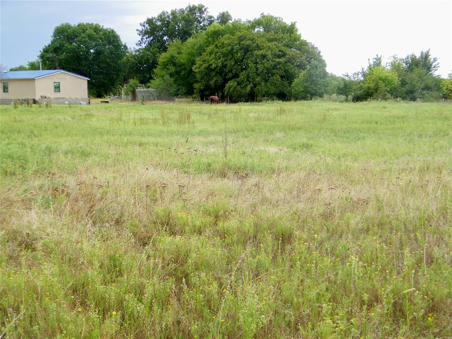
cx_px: 226
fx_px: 810
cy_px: 170
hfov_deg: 31.2
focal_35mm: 62
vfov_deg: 23.7
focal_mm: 11.1
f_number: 4.2
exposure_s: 1/160
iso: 80
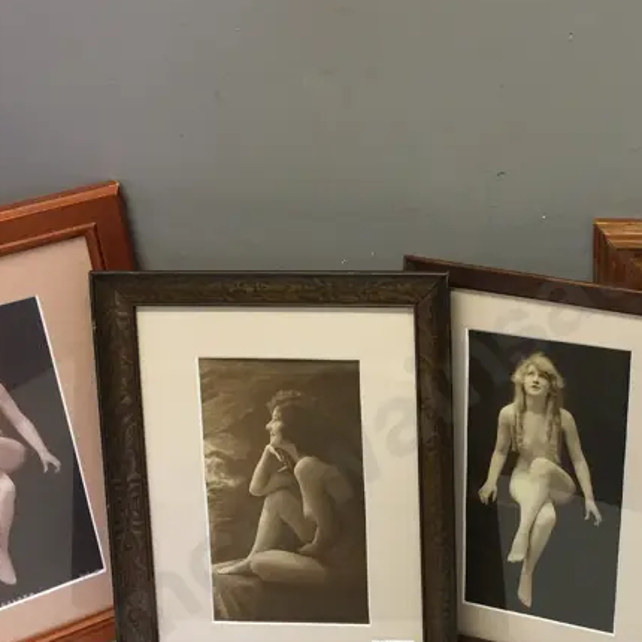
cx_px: 503
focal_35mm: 61
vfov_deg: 28.1
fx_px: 1280
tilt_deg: -29.4
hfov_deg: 27.7
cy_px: 348
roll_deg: +1.0
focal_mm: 4.15
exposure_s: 1/33
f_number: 2.2
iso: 32
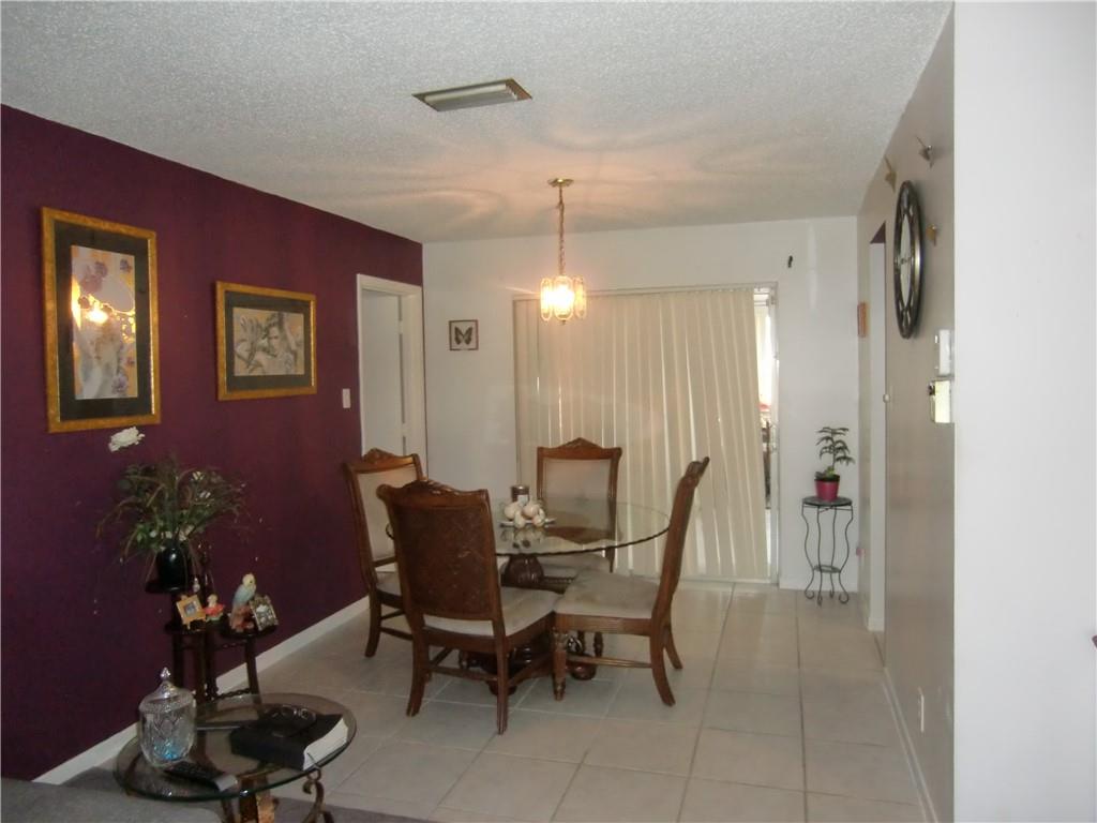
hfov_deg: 71.6
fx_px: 761
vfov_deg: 56.8
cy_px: 412
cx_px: 548
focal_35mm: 24
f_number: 3.2
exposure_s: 1/60
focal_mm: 4.3
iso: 400
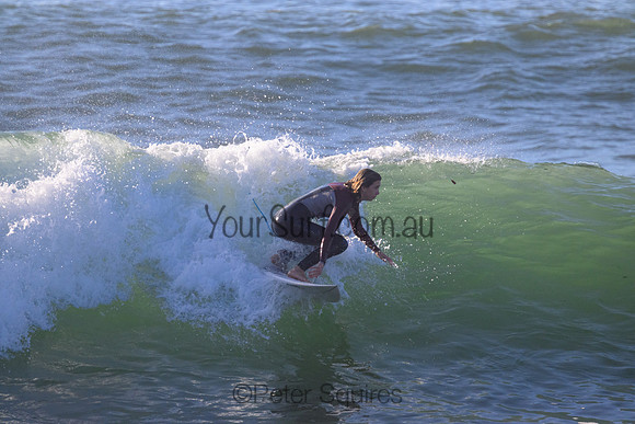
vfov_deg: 1.7
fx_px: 14114
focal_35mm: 800
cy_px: 212
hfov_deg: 2.6
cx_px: 318
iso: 2000
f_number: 11
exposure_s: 1/2000
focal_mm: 800
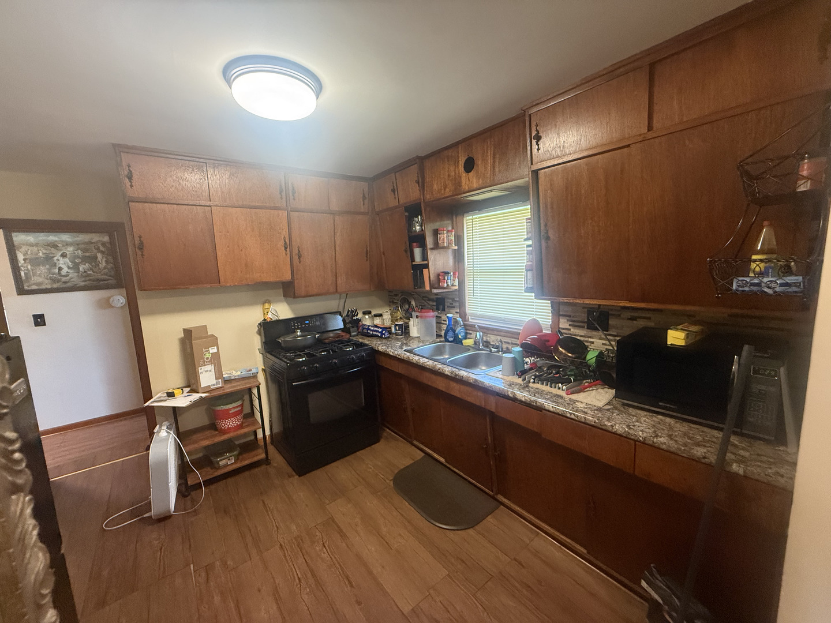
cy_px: 312
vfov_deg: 85.7
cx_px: 416
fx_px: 336
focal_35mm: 14
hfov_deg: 102.1
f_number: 2.2
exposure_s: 1/60
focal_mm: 2.22
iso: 400
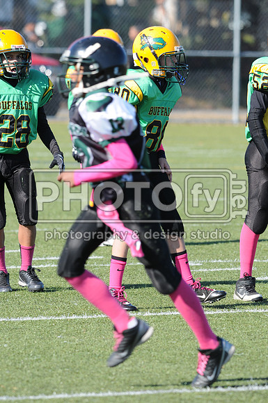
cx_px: 134
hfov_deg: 3.0
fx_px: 5040
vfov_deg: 4.6
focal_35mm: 450
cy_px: 202
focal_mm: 300
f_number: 5.6
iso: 200
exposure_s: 1/500
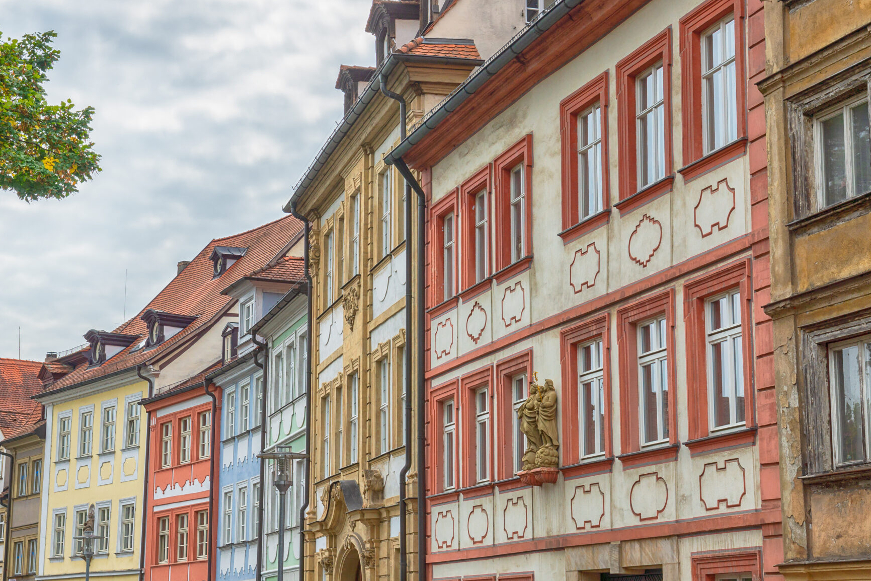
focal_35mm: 71
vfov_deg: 19.2
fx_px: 1718
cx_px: 450
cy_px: 287
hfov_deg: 28.5
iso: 100
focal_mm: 40
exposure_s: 1/250
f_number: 8
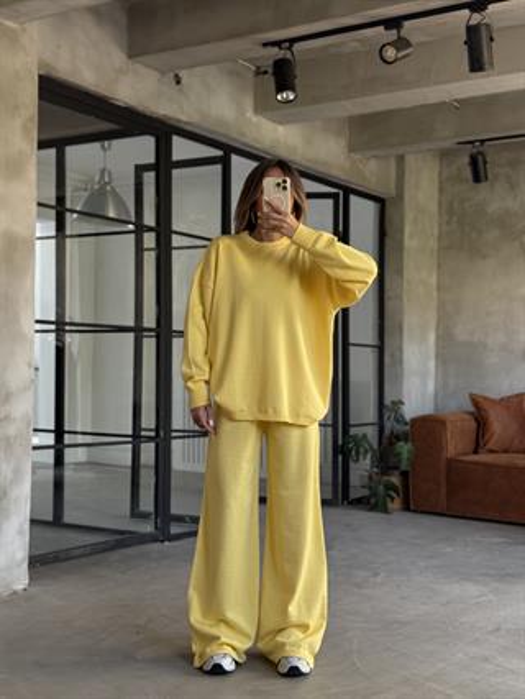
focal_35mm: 48
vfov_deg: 39.6
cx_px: 262
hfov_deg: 30.3
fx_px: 970
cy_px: 350
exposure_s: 1/60
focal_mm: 6.76
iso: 160
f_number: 1.78
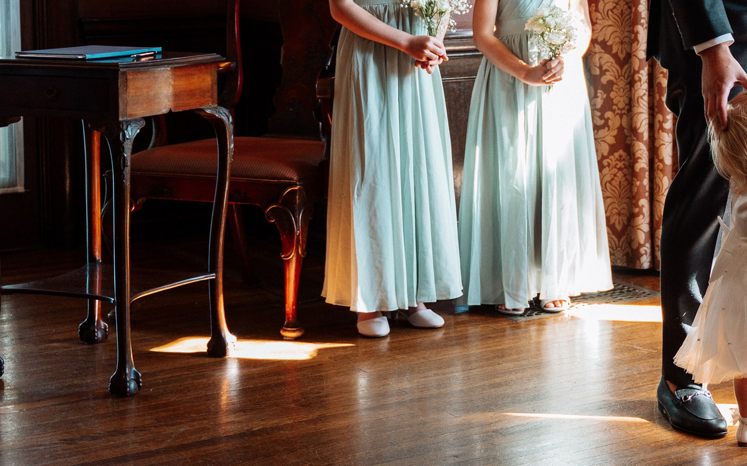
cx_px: 802
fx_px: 1730
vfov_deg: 15.2
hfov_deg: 23.0
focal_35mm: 85
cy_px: 45
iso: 800
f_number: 2.8
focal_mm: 36.7
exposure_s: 1/125
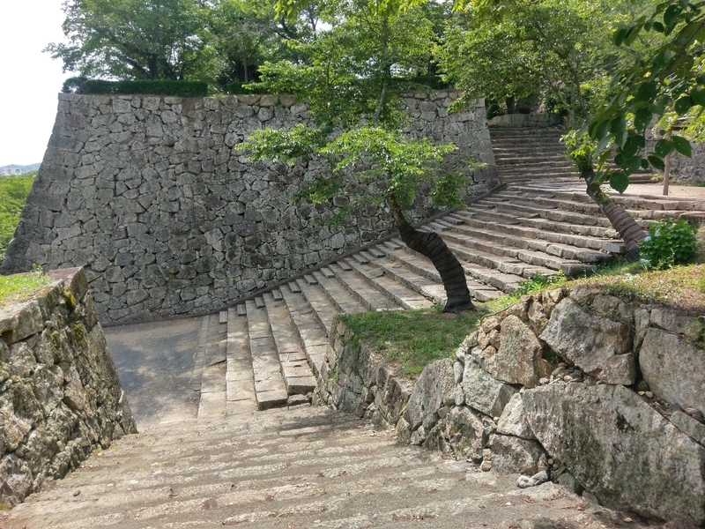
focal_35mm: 26
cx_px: 352
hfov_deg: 67.3
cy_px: 264
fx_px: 530
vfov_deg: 53.1
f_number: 1.8
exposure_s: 1/733
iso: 100
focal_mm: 4.58
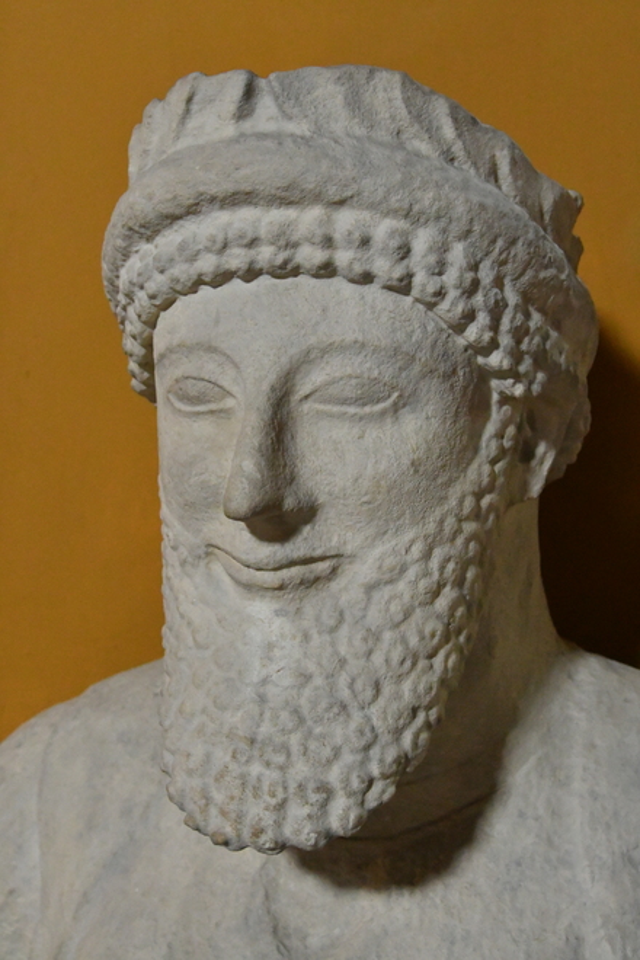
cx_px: 320
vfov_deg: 41.1
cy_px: 480
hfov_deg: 28.1
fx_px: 1280
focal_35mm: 48
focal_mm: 32
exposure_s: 1/200
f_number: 5.6
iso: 8000
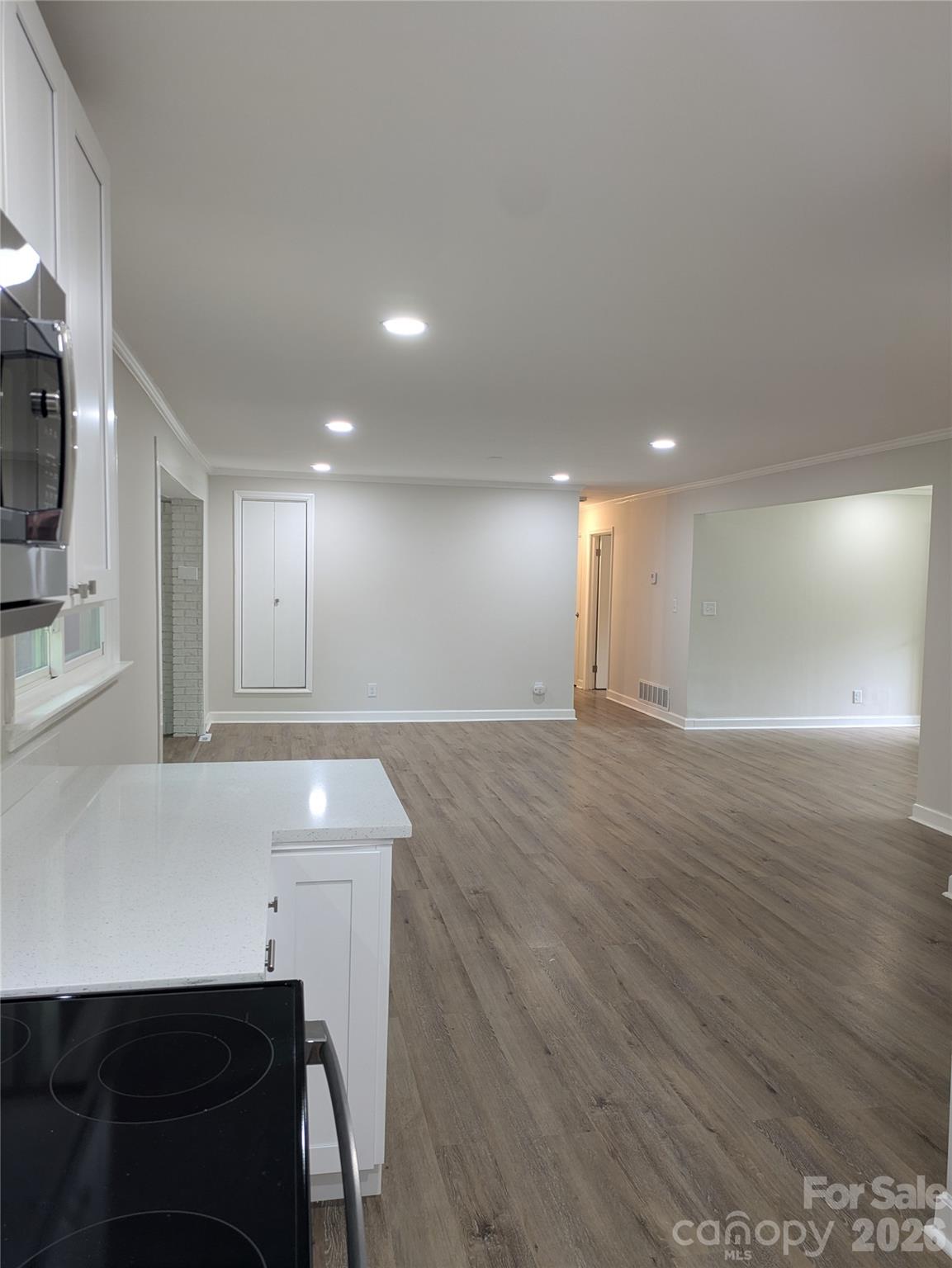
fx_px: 916
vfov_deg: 69.4
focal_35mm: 25
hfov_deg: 54.9
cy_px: 634
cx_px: 476
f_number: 1.89
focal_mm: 5.43
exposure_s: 1/30
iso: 50
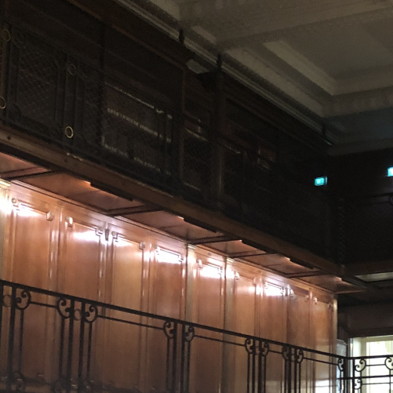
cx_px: 395
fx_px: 1015
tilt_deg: +10.1
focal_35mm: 79
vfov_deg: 21.8
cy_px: 282
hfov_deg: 21.2
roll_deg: -1.0
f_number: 1.8
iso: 100
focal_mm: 3.99
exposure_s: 1/12
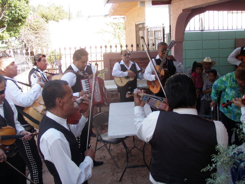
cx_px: 122
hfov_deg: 49.0
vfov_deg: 37.7
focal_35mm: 38
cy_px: 92
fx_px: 269
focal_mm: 6.7
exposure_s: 1/100
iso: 80
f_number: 3.5
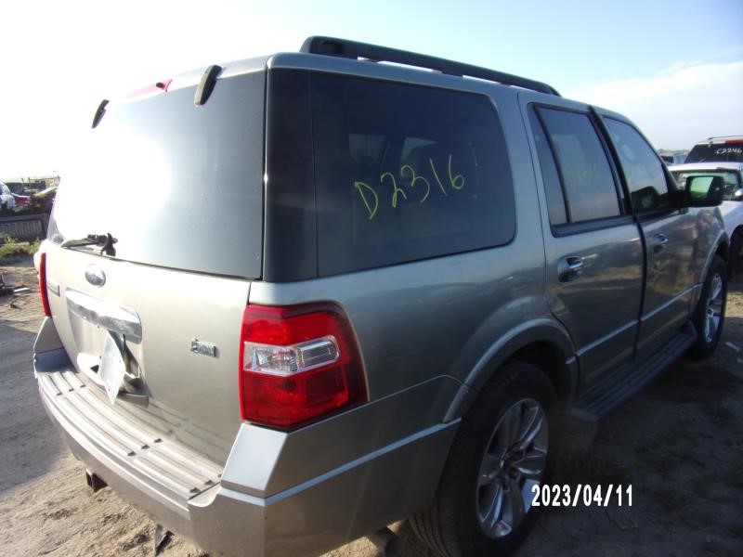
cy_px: 278
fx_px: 515
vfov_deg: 56.8
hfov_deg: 71.6
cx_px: 372
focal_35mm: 24
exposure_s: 1/450
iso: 80
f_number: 3.3
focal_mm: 4.3
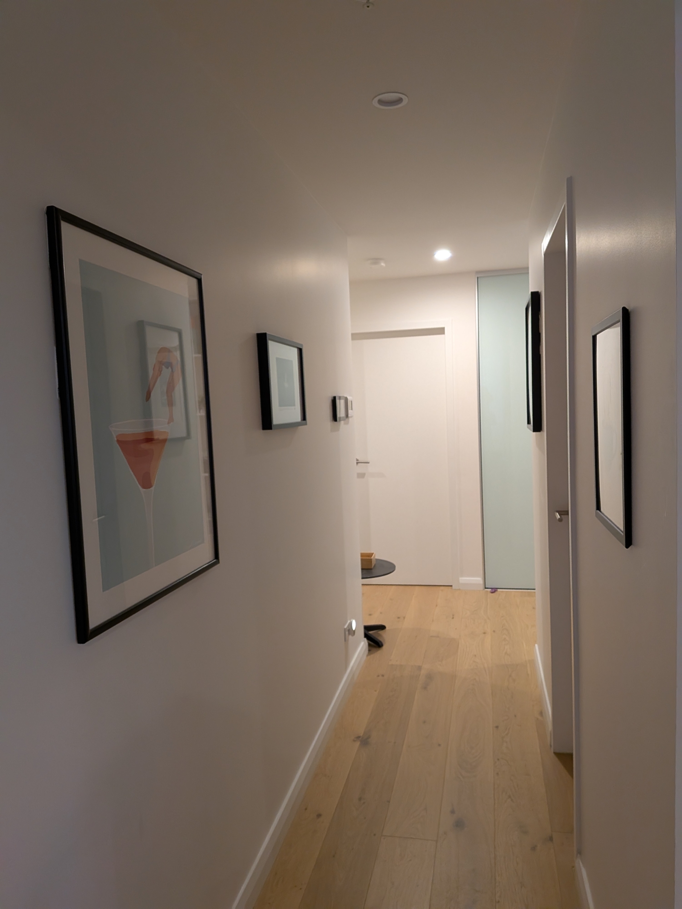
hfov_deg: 56.8
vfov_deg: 71.6
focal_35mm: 24
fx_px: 630
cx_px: 341
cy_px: 454
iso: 306
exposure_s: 1/100
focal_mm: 4.53
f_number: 1.7
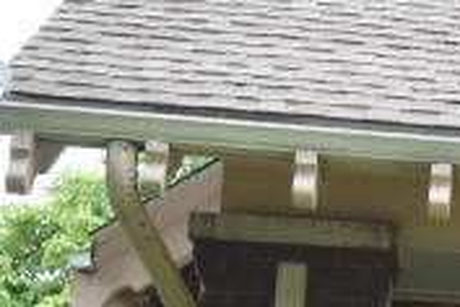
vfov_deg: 7.0
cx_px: 1203
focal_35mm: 195
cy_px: 351
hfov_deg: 9.2
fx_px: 2491
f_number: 6.3
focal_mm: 30
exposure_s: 1/160
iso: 250
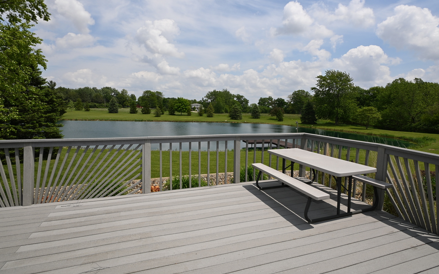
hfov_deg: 85.6
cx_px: 225
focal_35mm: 20
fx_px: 237
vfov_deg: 60.1
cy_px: 124
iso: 100
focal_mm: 12.5
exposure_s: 1/200
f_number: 14
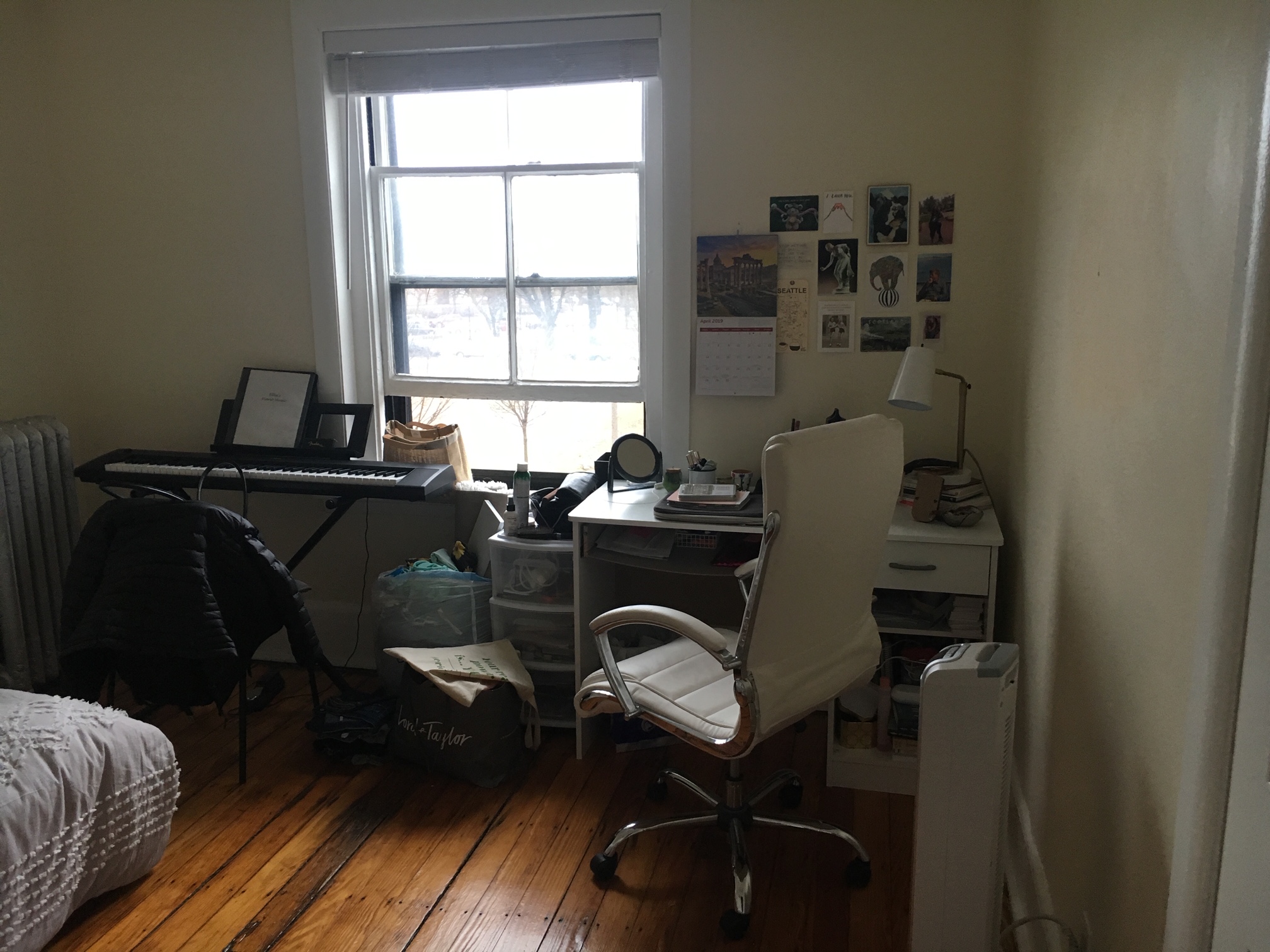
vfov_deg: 48.2
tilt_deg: -12.0
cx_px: 635
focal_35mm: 29
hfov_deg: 61.7
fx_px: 1064
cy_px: 476
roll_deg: +0.7
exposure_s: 1/30
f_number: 2.2
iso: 100
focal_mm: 4.15
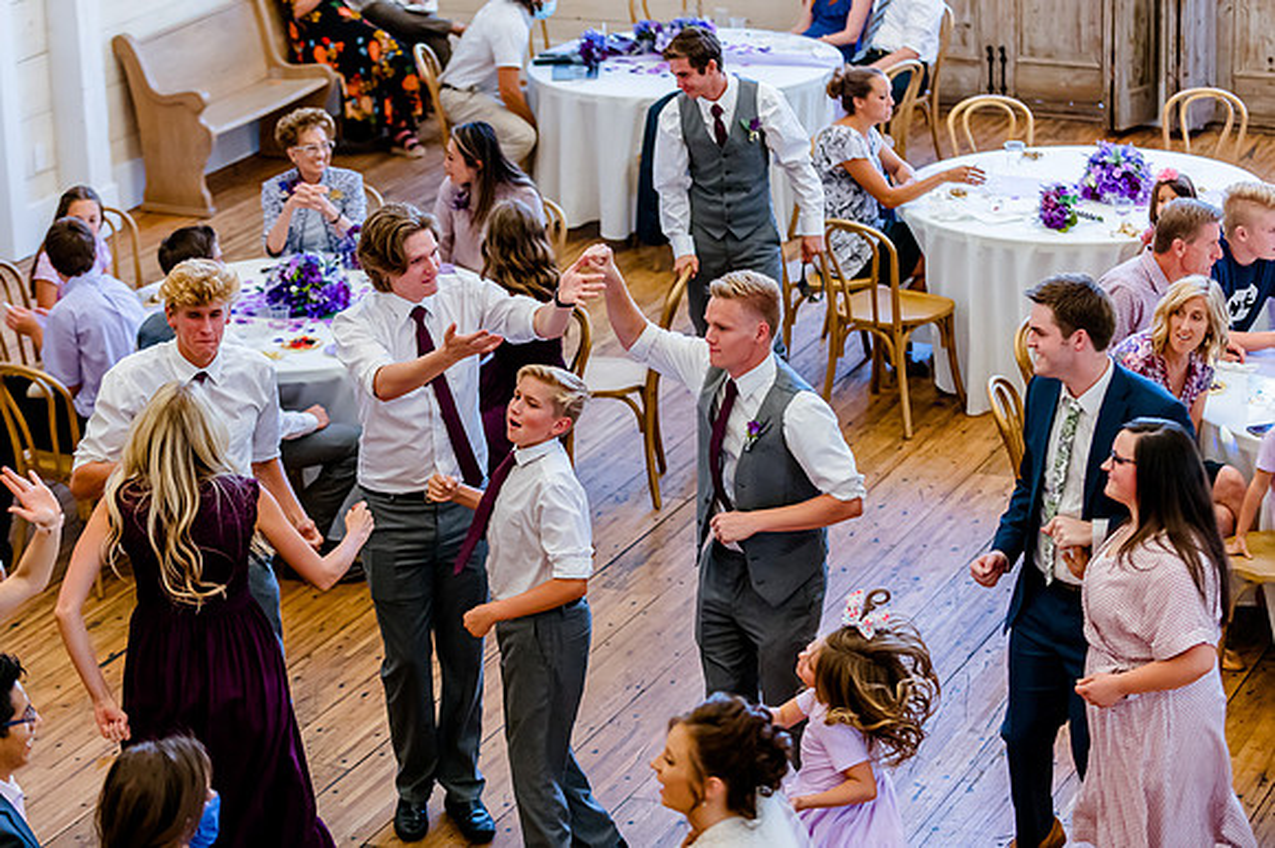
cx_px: 574
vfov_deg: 14.1
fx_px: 3421
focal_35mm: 97
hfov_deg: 21.1
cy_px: 390
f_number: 2.8
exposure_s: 1/640
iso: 2500
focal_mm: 86
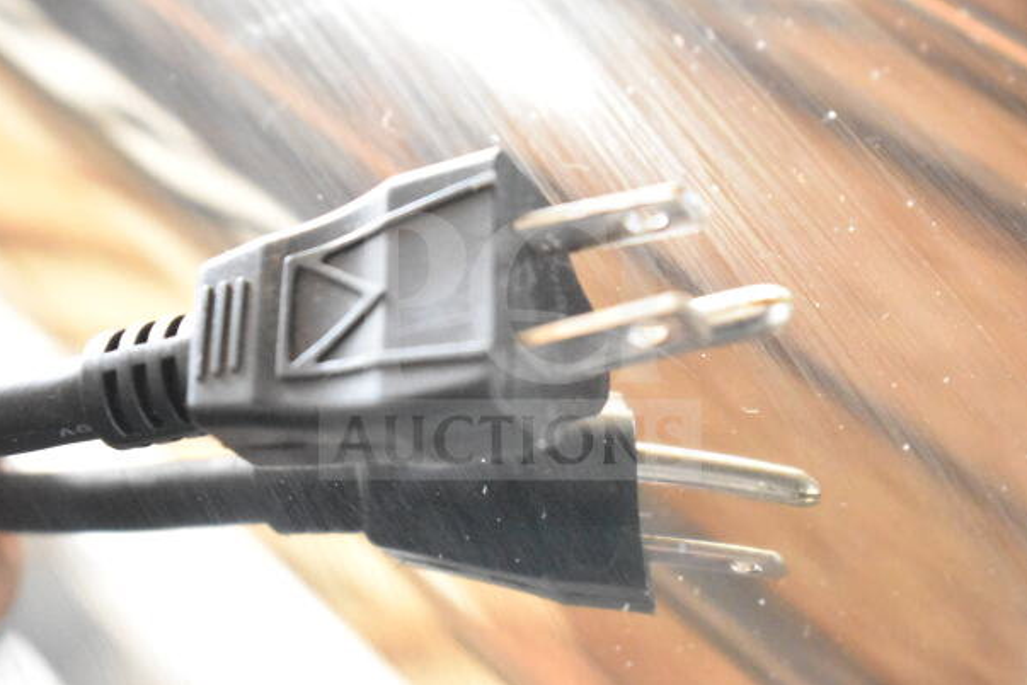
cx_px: 509
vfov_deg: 16.4
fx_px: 2382
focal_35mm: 84
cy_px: 345
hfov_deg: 24.3
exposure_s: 1/100
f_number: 5.6
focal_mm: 55
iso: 20000
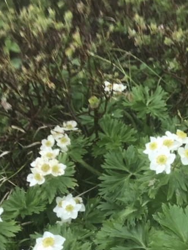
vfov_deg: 28.3
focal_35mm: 65
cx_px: 185
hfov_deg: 21.8
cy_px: 241
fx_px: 470
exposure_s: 1/570
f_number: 1.8
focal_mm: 3.99
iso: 20
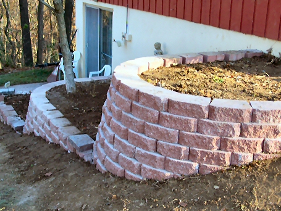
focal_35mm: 56
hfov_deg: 34.3
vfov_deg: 26.1
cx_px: 147
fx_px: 455
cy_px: 109
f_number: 3
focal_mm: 8.5
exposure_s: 1/125
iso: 80
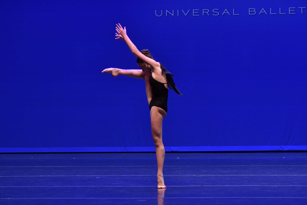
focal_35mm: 240
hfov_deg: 8.6
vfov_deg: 5.7
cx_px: 154
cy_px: 102
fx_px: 2047
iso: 2000
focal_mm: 160
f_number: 4
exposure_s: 1/800
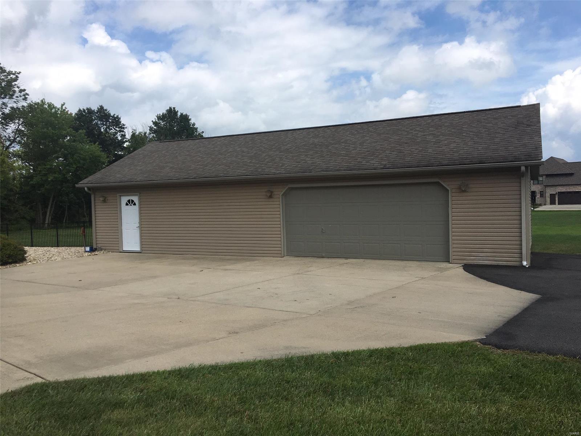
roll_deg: +0.6
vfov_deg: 48.2
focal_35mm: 29
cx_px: 290
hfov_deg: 61.7
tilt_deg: -0.7
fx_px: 487
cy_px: 218
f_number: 2.2
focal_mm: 4.15
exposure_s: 1/2564
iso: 25
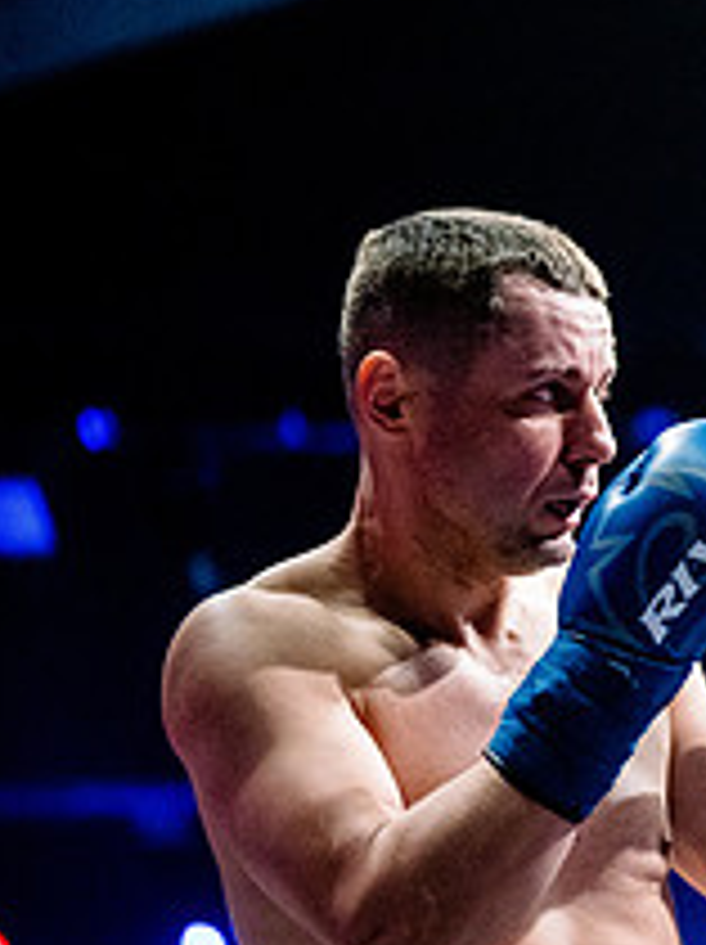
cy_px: 583
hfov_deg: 10.6
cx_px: 1142
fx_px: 3624
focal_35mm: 133
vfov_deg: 14.8
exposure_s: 1/1600
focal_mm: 50
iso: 6400
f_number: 1.4
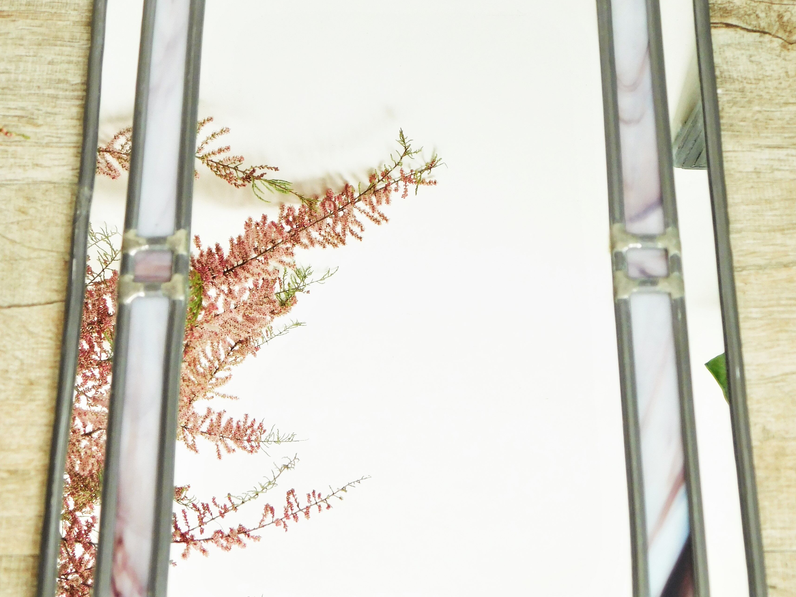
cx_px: 403
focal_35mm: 69
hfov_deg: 28.2
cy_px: 322
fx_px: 1587
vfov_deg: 21.3
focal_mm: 9
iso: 125
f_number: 3.8
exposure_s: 1/30
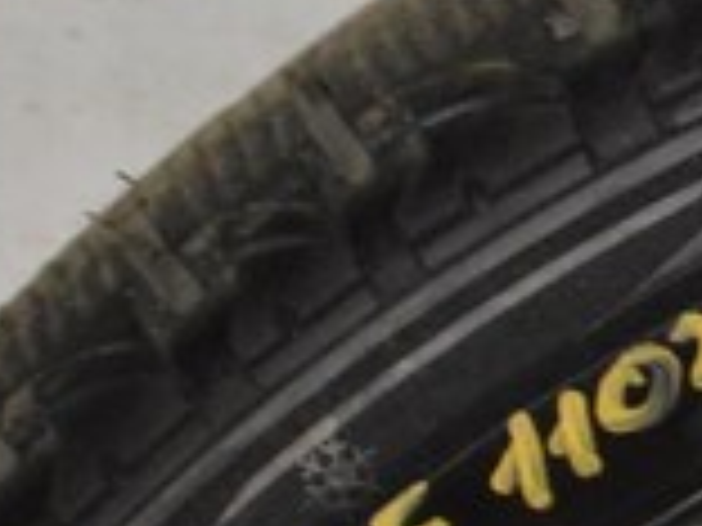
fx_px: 10549
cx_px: 1804
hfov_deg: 3.7
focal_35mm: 520
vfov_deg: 2.9
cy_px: 537
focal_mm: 55
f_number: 5.6
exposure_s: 1/60
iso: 3200
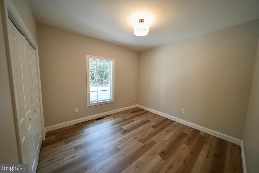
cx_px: 130
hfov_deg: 112.6
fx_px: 86
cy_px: 86
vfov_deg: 90.0
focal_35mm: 12
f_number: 4
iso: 500
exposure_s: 1/160
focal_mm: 12
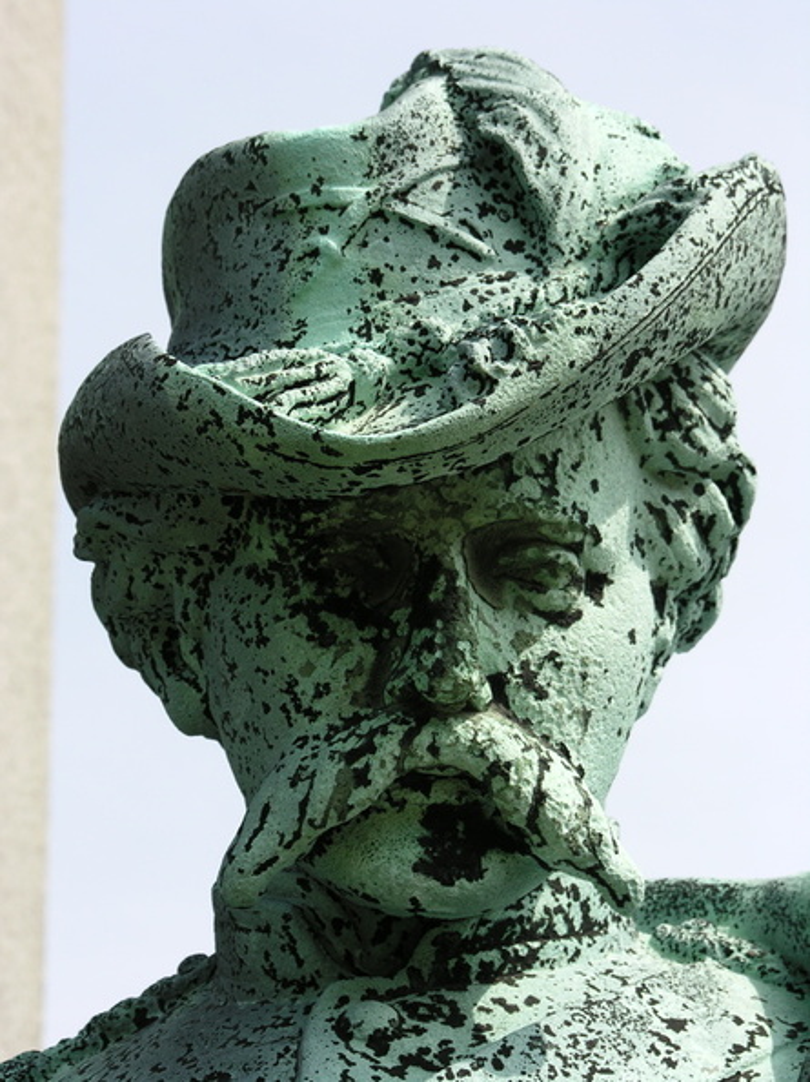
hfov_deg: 11.7
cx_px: 405
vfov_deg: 15.5
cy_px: 541
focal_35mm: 127
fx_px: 3965
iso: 50
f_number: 5.4
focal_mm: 32.4
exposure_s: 1/263
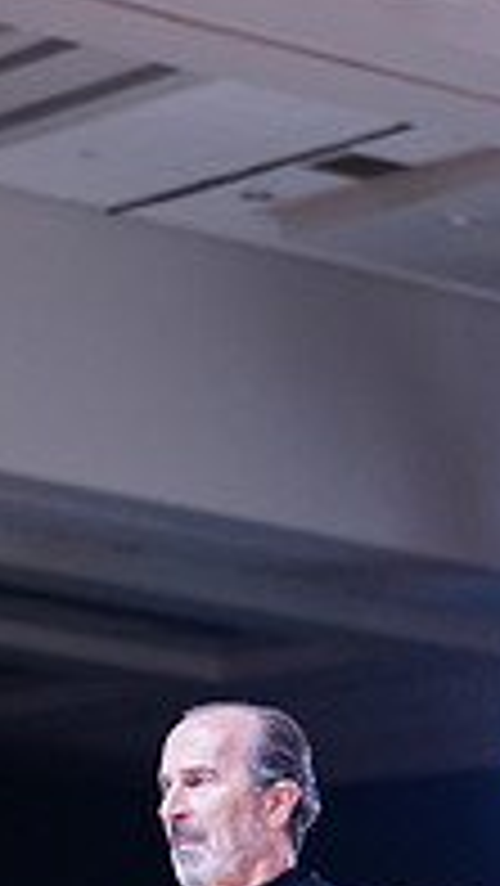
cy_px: 1246
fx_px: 5367
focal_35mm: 228
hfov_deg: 5.3
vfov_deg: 9.2
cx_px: -88
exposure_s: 1/640
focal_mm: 74
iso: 1250
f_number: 2.8
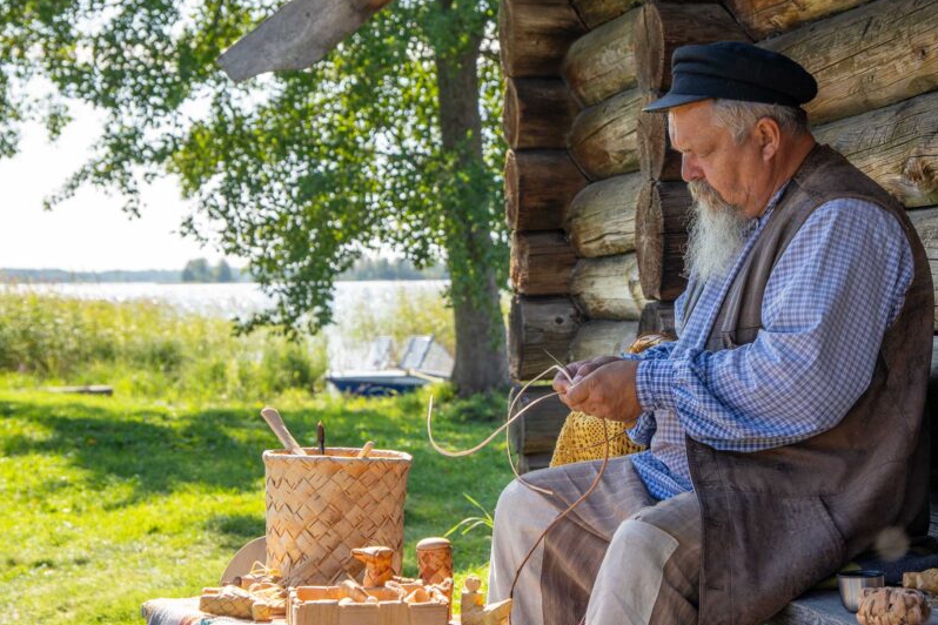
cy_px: 348
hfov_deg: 26.3
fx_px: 2006
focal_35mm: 77
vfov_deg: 17.7
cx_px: 548
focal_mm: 40
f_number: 4
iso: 100
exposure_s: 1/250
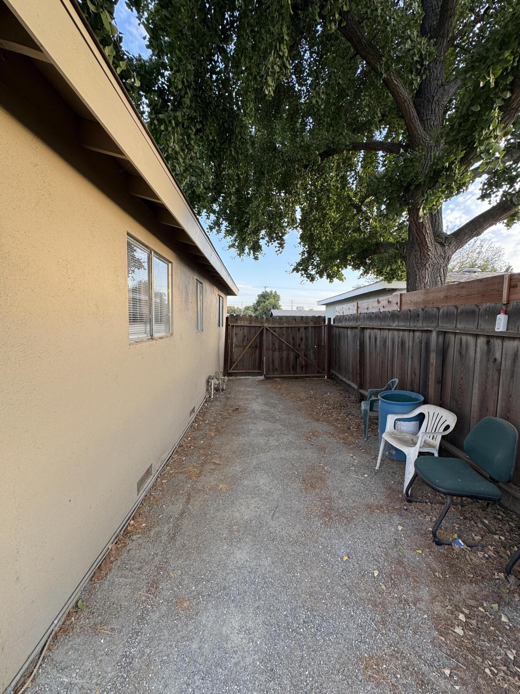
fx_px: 280
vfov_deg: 102.1
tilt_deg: -6.3
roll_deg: -0.6
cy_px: 347
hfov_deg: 85.7
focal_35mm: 14
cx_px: 260
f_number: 2.2
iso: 64
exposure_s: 1/99
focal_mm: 2.22
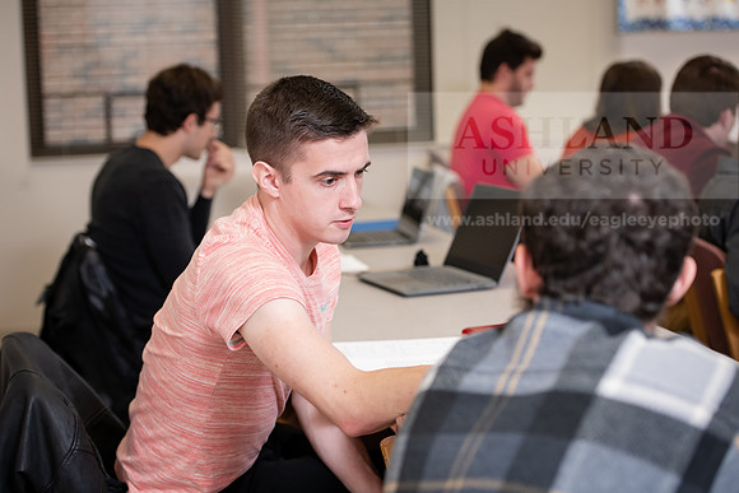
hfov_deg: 26.0
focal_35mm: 78
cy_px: 246
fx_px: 1601
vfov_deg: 17.5
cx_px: 370
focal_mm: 78
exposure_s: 1/200
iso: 640
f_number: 3.5
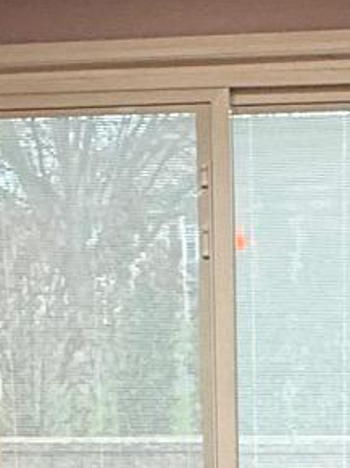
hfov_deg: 14.9
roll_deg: +1.1
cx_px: 260
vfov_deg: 18.6
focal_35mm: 99
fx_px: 1337
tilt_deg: -12.5
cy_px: 586
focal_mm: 2.22
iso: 400
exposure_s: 1/60
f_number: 2.2
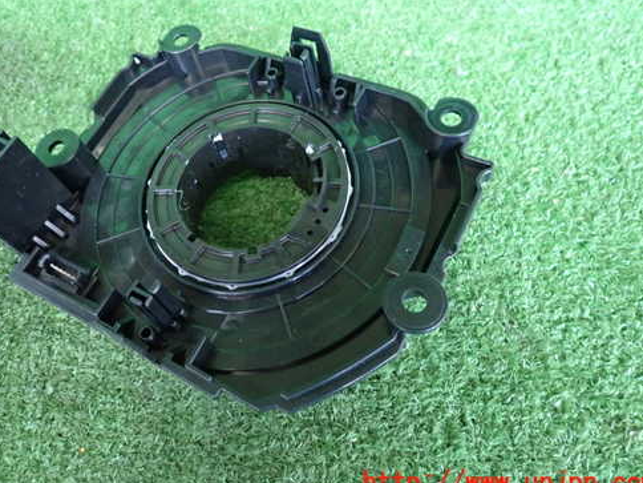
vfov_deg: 45.3
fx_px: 576
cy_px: 201
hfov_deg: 58.0
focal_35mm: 31
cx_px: 264
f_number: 2
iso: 500
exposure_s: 1/30
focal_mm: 4.5
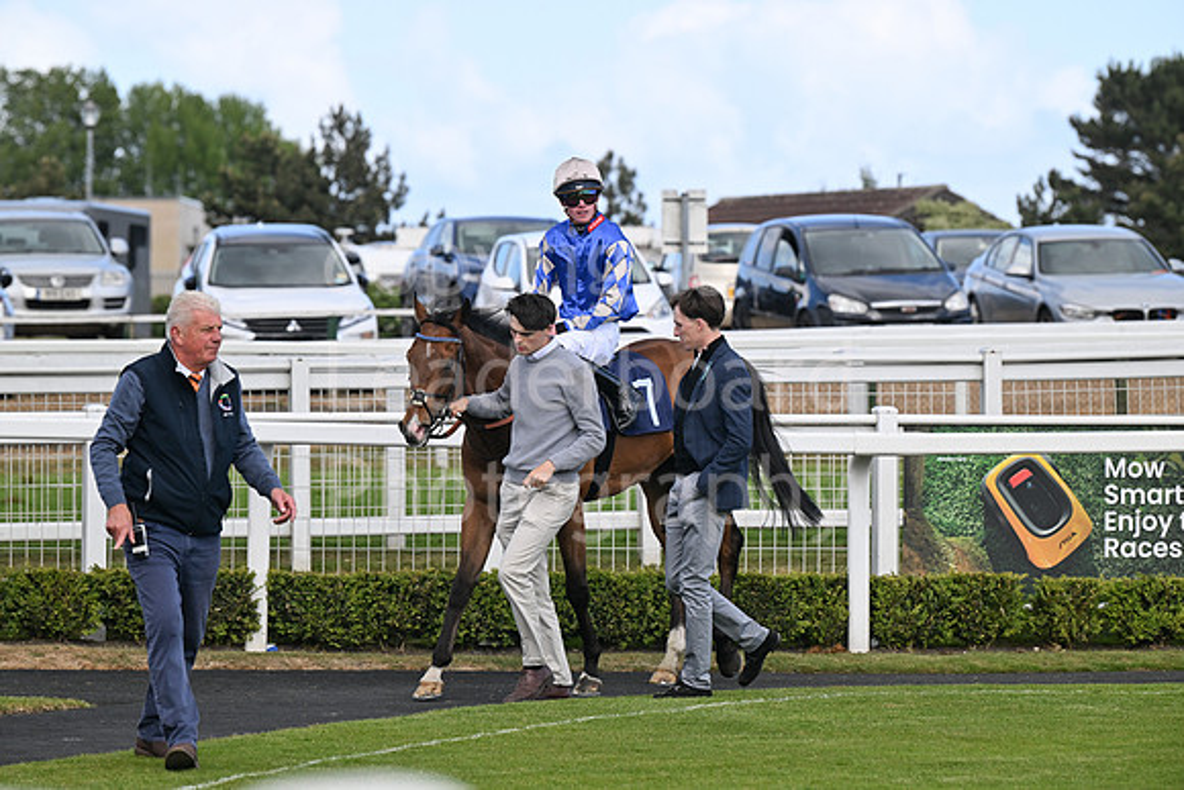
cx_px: 592
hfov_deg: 10.3
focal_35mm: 200
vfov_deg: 6.9
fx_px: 6579
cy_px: 395
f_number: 5.6
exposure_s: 1/1250
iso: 400
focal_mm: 200
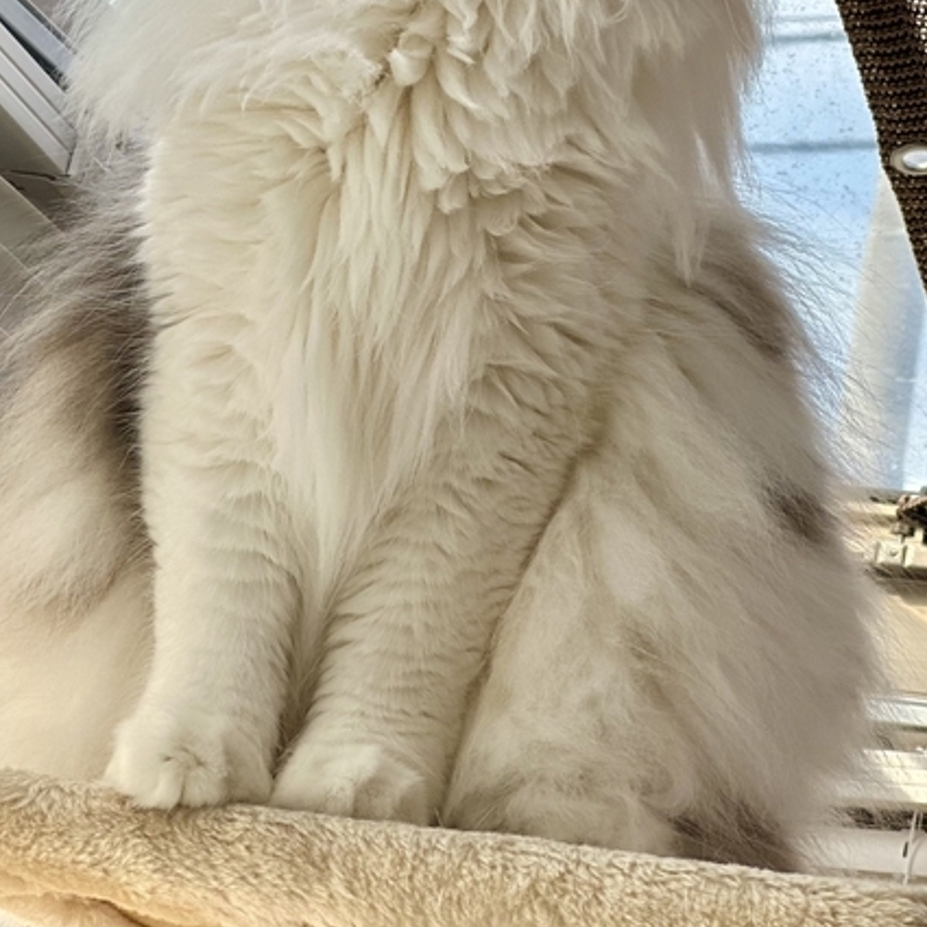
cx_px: 521
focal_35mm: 128
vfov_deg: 13.5
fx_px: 3878
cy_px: 65
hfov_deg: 13.6
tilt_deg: +22.3
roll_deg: -11.8
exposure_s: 1/121
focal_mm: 9
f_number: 2.8
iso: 25
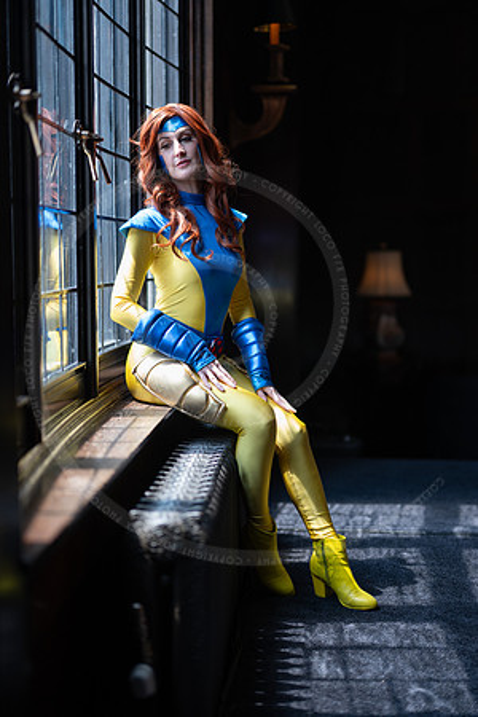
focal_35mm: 50
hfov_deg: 27.0
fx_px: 996
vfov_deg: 39.6
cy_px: 358
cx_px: 239
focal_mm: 50
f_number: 1.2
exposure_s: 1/400
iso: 80
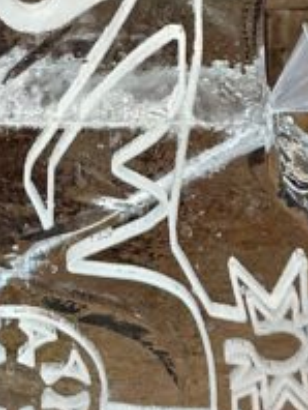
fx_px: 1468
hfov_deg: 11.7
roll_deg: +2.9
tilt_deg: -22.8
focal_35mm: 124
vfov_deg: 15.7
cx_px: -56
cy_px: 41
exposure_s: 1/50
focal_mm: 6.86
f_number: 1.78
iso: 160
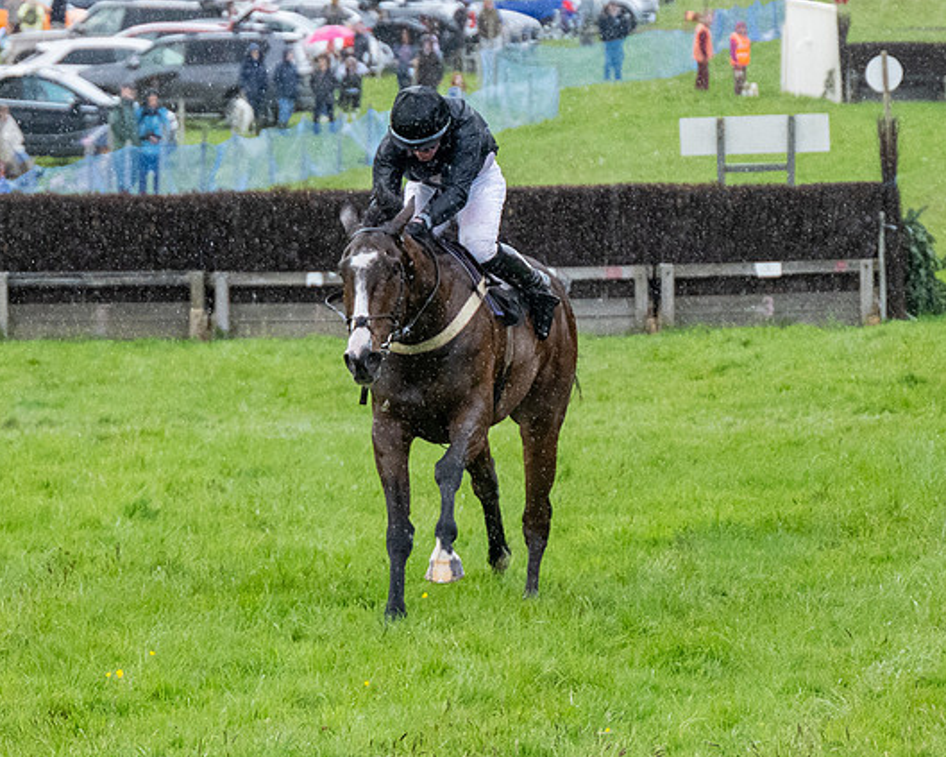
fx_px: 8034
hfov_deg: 6.7
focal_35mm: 287
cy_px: 428
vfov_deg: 5.4
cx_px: 405
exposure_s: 1/1000
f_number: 4
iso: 2000
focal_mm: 98
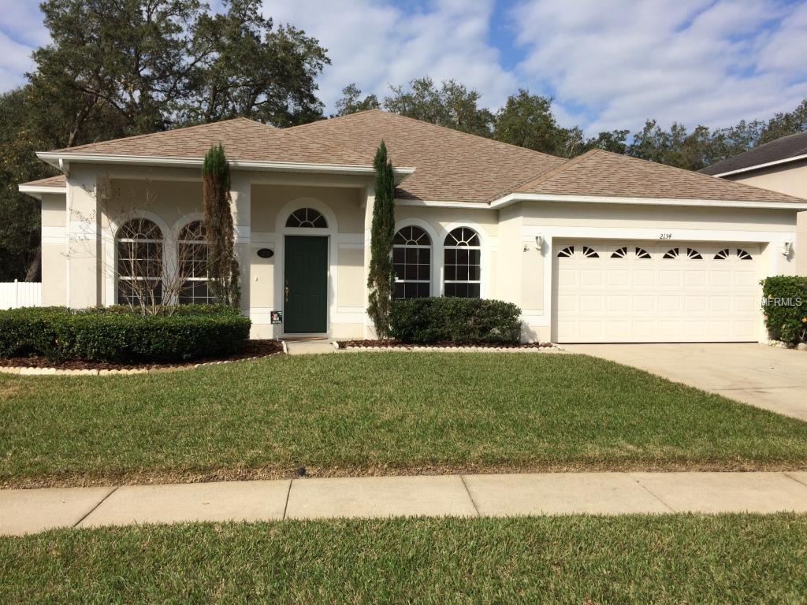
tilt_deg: -1.0
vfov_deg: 48.2
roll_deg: +0.0
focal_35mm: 29
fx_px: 676
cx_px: 404
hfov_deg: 61.7
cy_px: 302
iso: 32
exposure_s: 1/2933
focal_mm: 4.15
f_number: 2.2
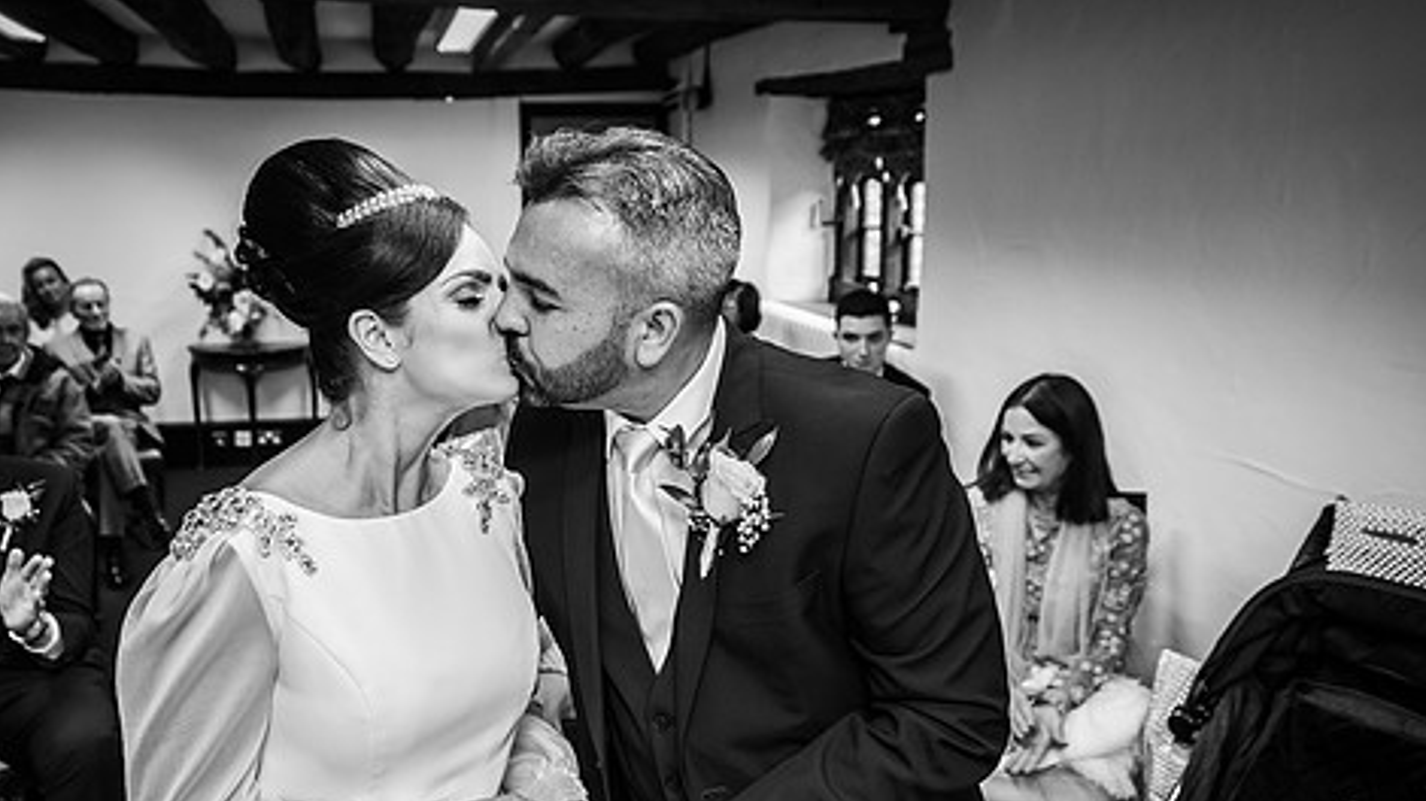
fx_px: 1172
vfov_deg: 37.7
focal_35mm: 31
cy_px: 376
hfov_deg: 62.2
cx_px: 586
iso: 400
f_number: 3.5
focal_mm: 24
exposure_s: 1/80
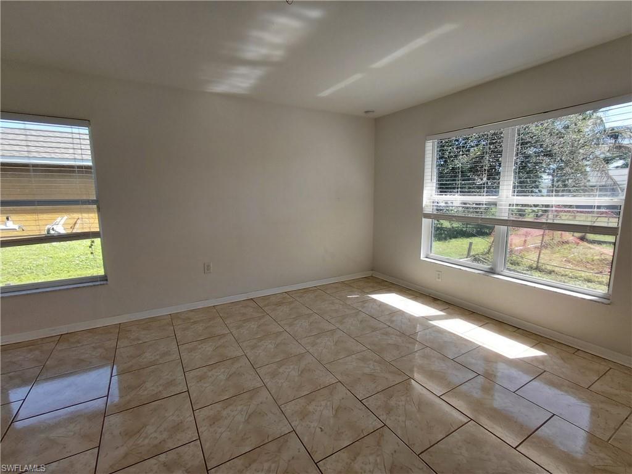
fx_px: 292
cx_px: 316
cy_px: 237
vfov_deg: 78.1
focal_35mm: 16
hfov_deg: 94.5
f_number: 2.2
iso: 40
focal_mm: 1.64
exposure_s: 1/139
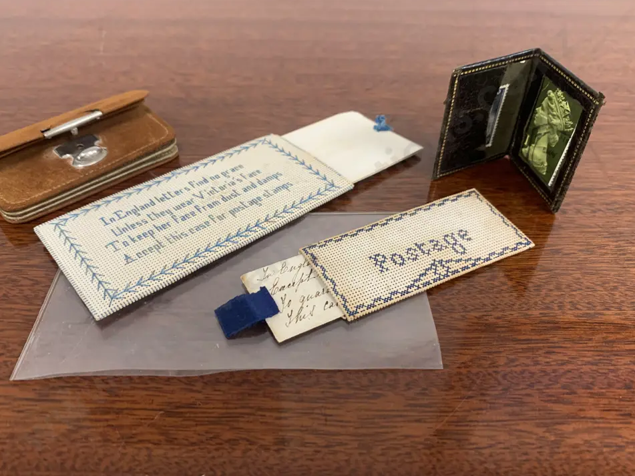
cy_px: 241
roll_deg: +0.7
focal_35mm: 28
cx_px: 299
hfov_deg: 63.4
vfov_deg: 49.7
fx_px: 514
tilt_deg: -44.2
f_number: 1.8
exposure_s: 1/50
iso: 160
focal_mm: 4.25
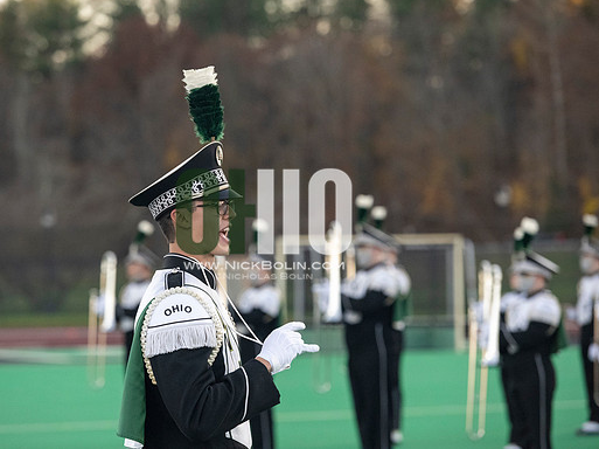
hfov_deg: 10.7
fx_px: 3199
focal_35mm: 185
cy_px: 224
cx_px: 264
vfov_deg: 8.0
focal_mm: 170
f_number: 4.5
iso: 5000
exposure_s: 1/3200
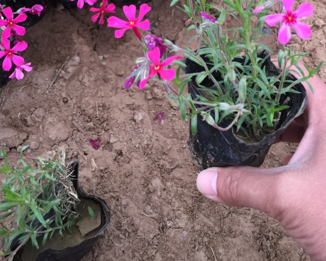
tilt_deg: -55.6
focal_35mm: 50
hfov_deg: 37.2
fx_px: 482
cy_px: -18
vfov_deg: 27.9
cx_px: 193
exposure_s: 1/33
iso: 50
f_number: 2.2
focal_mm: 4.15
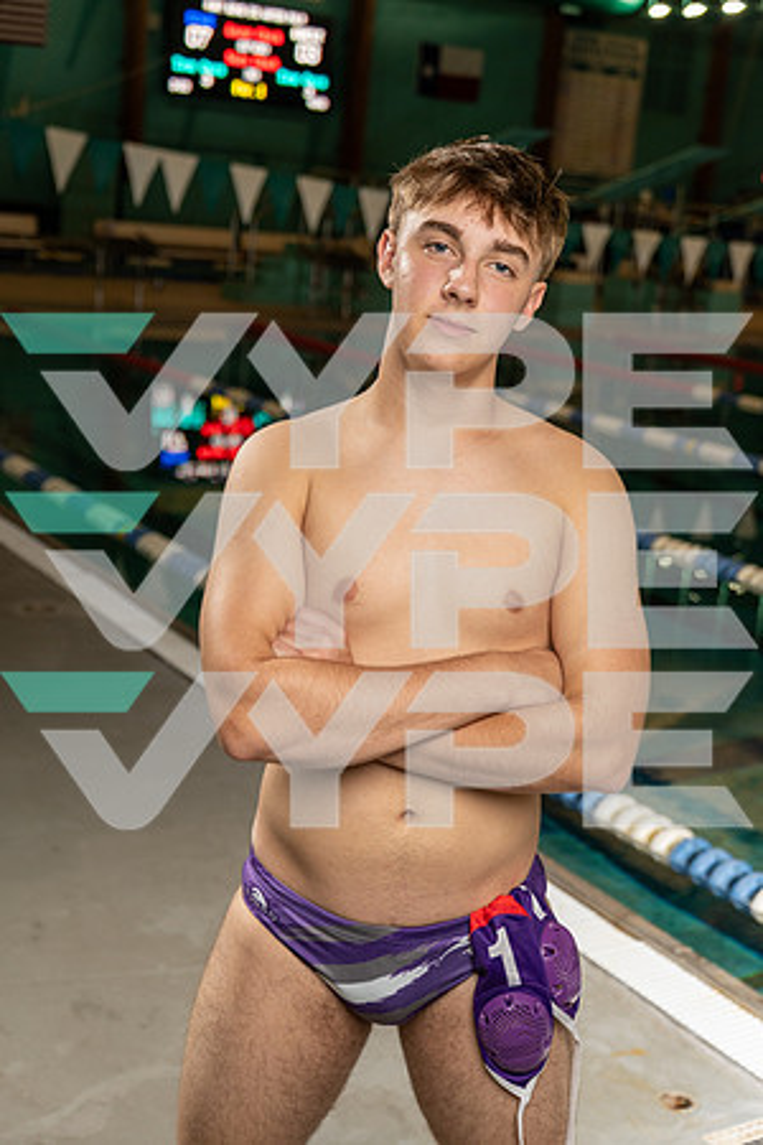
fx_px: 1558
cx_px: 382
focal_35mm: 49
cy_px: 572
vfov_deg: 40.3
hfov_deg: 27.5
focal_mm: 49
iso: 500
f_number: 4
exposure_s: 1/250
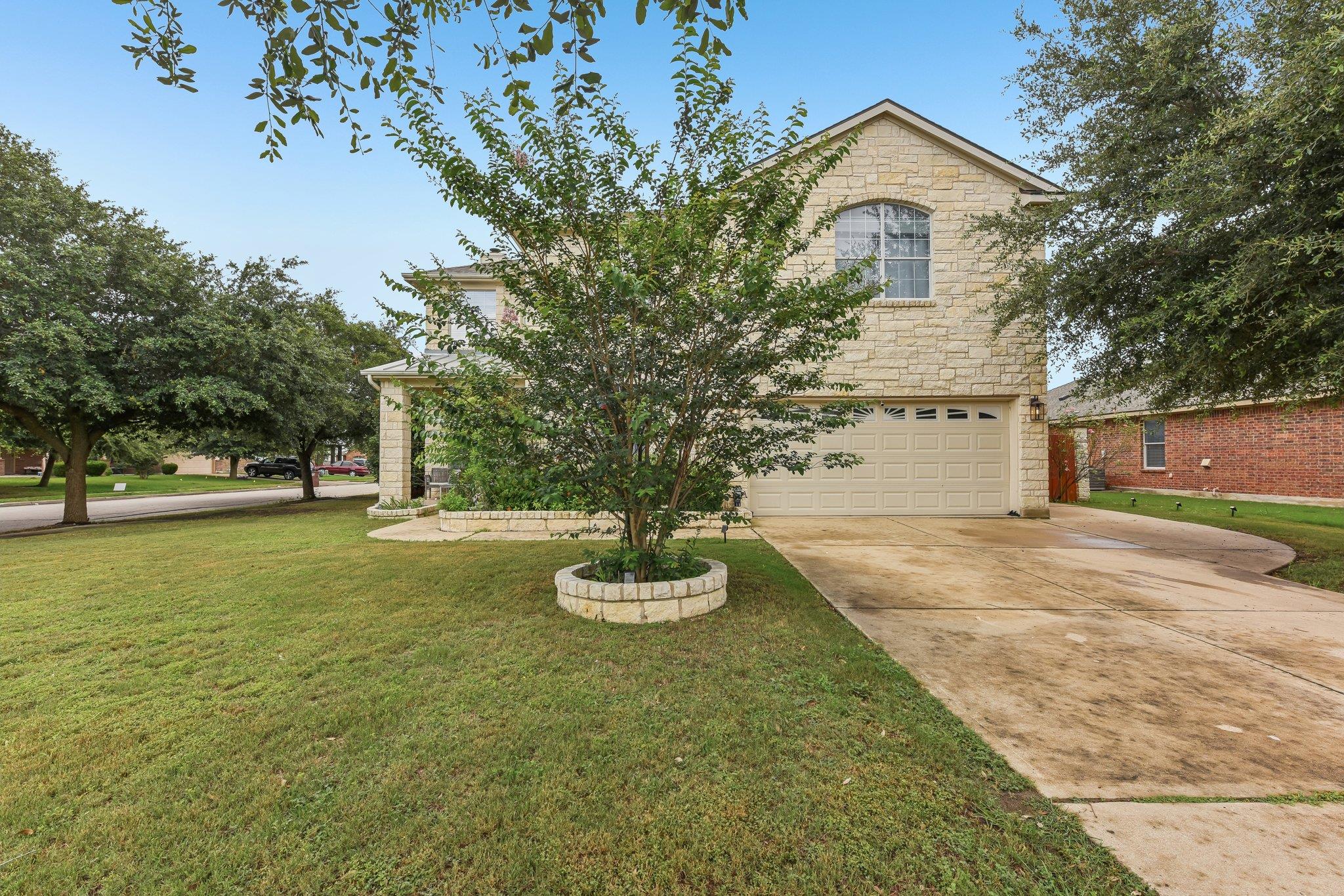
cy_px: 448
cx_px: 672
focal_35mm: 16
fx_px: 597
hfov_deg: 96.7
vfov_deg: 73.7
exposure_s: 1/200
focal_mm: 16
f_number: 8
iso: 100
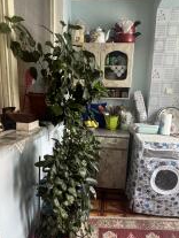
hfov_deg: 51.4
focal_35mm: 27
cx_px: 96
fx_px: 186
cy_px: 133
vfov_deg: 65.0
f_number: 2.2
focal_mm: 2.22
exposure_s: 1/50
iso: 250
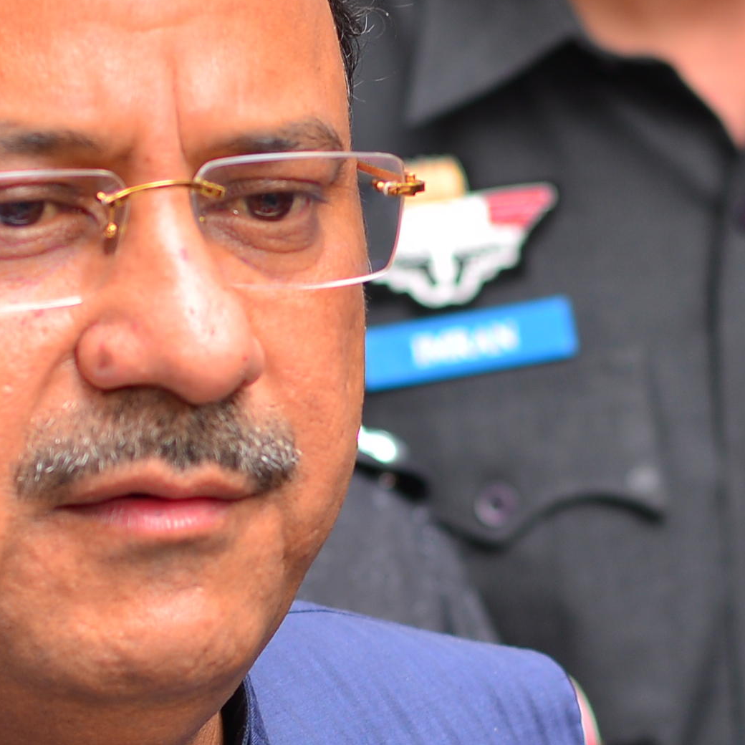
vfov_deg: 7.1
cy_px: 505
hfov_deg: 7.1
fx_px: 5990
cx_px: 303
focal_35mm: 246
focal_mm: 50
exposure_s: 1/125
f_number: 2.8
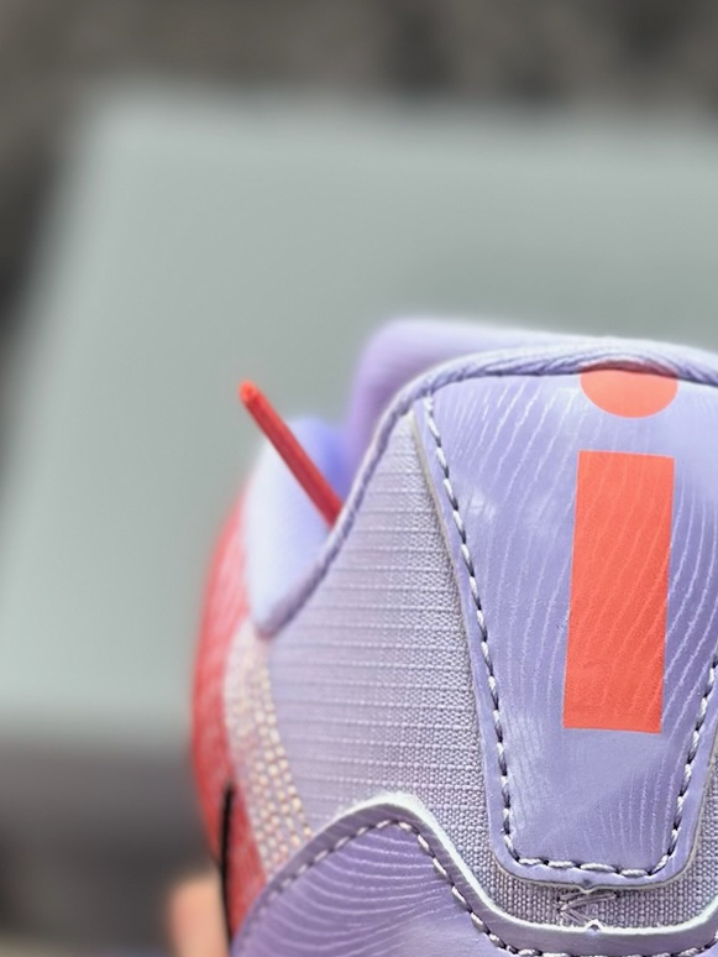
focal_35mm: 127
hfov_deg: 11.6
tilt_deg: -56.2
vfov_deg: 15.2
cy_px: 961
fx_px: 3510
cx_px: 604
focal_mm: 6.86
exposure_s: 1/709
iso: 80
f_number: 1.78
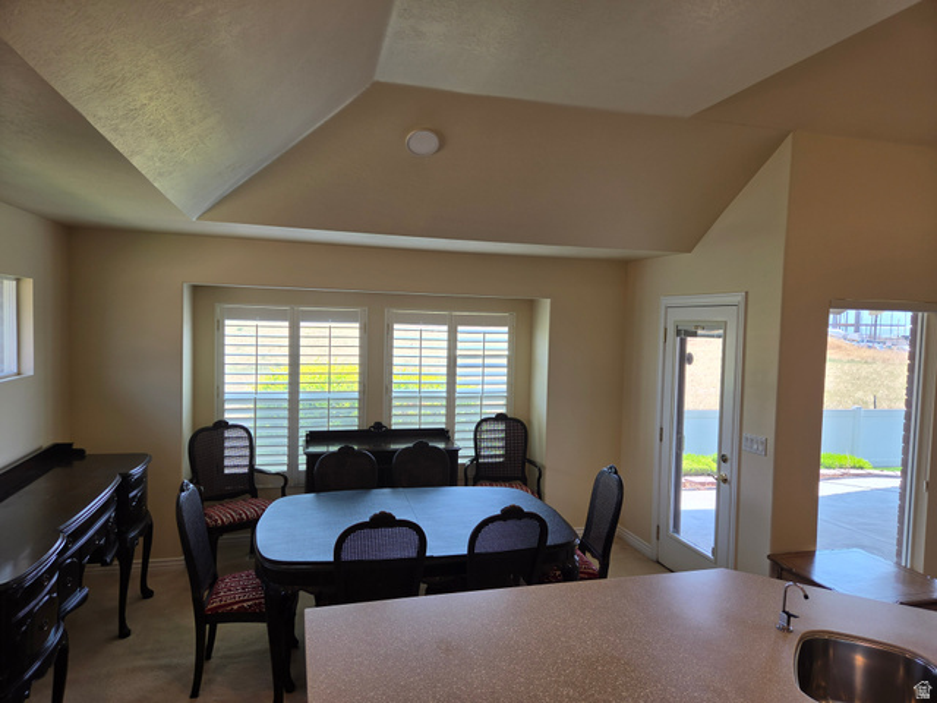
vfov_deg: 58.9
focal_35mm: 23
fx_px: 623
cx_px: 468
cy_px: 352
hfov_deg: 73.9
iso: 25
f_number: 1.8
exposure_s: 1/159
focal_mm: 5.4
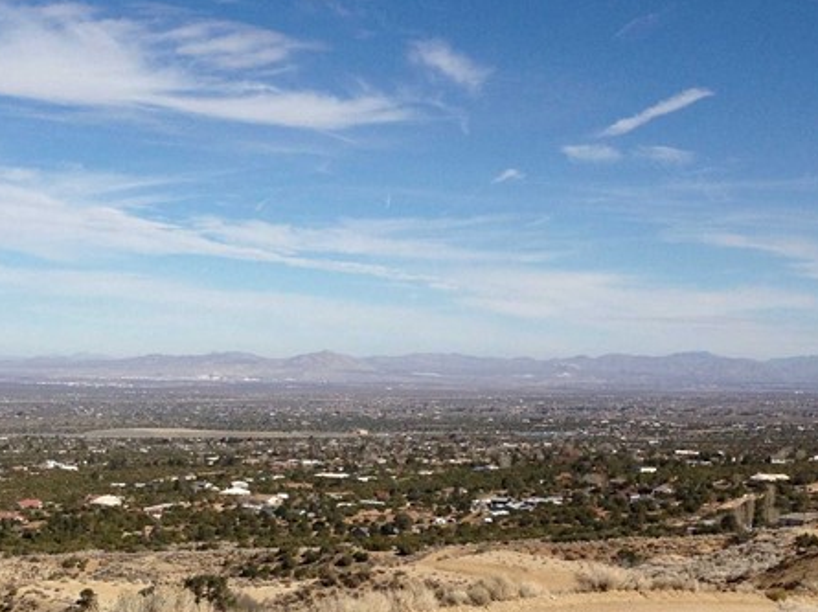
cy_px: 465
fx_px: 1794
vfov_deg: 19.2
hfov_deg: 25.7
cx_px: 403
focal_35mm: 76
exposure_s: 1/2890
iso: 50
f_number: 2.4
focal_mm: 4.12
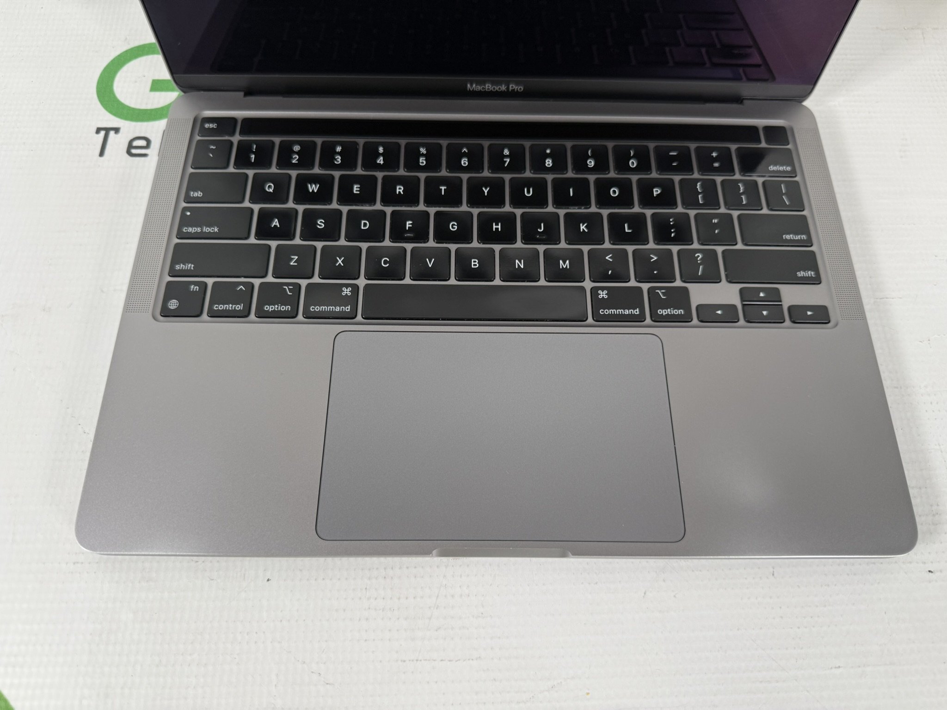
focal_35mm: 24
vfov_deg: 56.8
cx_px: 474
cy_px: 355
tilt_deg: -65.6
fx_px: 657
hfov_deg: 71.6
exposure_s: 1/60
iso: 125
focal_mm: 6.76
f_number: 1.78
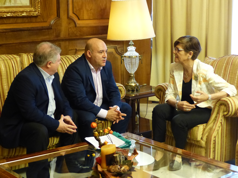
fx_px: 495
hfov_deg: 27.0
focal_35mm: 72
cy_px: 89
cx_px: 119
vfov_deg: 20.4
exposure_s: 1/30
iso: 800
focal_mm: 13
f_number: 2.8
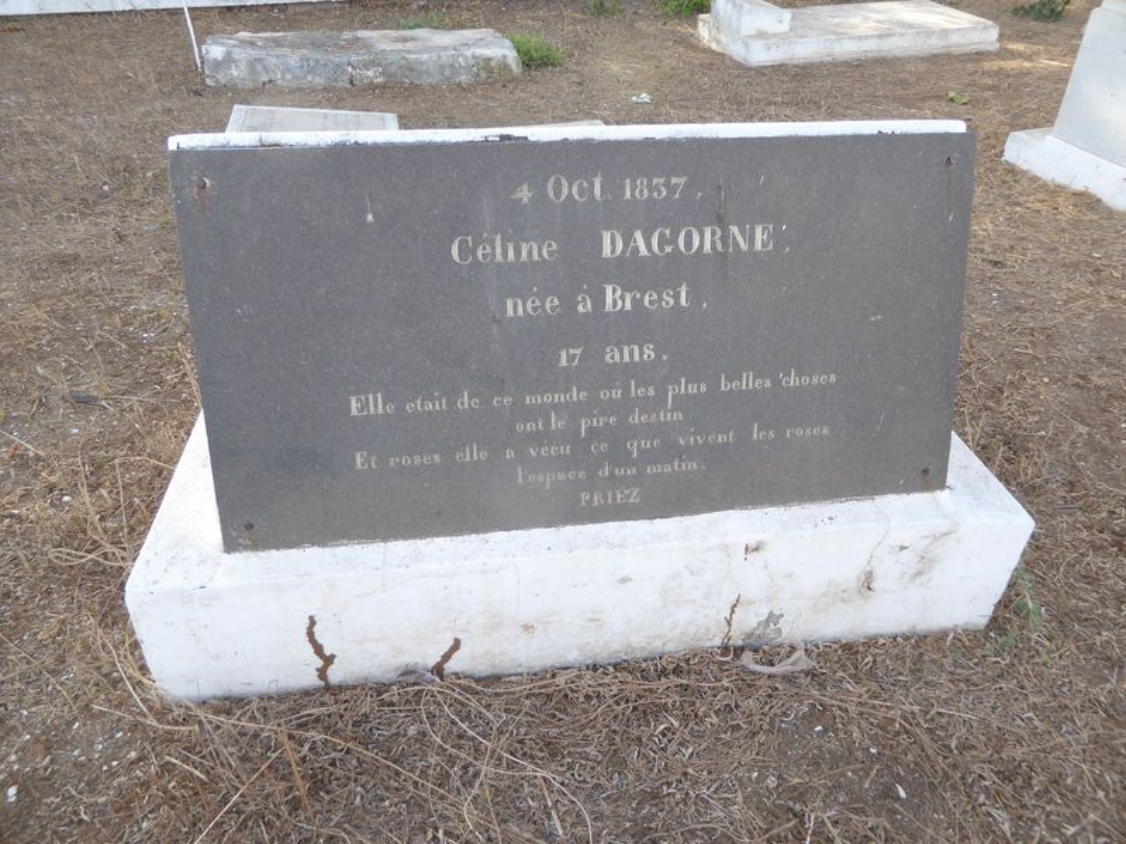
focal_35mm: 26
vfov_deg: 53.1
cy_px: 422
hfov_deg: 67.3
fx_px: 846
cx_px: 563
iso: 80
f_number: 3.4
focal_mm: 4.7
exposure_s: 1/100
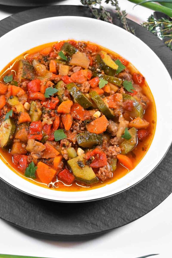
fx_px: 452
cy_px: 79
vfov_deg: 31.6
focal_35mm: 63
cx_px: 64
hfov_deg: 21.5
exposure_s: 1/60
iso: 500
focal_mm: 28
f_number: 5.6
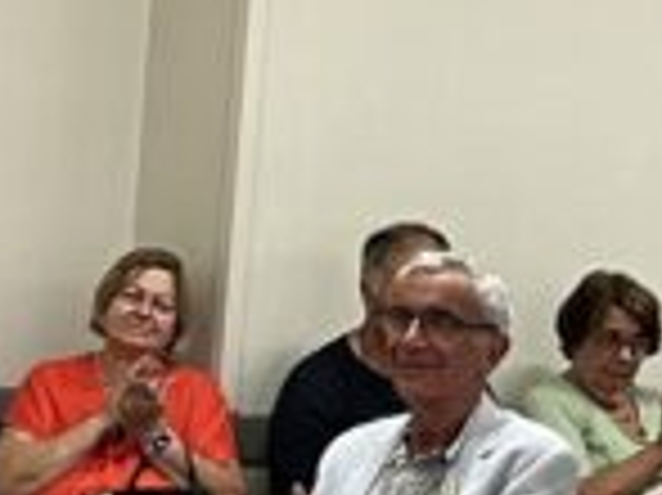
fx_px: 3459
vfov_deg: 8.2
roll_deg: -4.4
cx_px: 392
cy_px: 387
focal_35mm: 181
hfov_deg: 10.9
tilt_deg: -4.2
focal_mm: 5.1
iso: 200
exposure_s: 1/50
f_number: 1.6
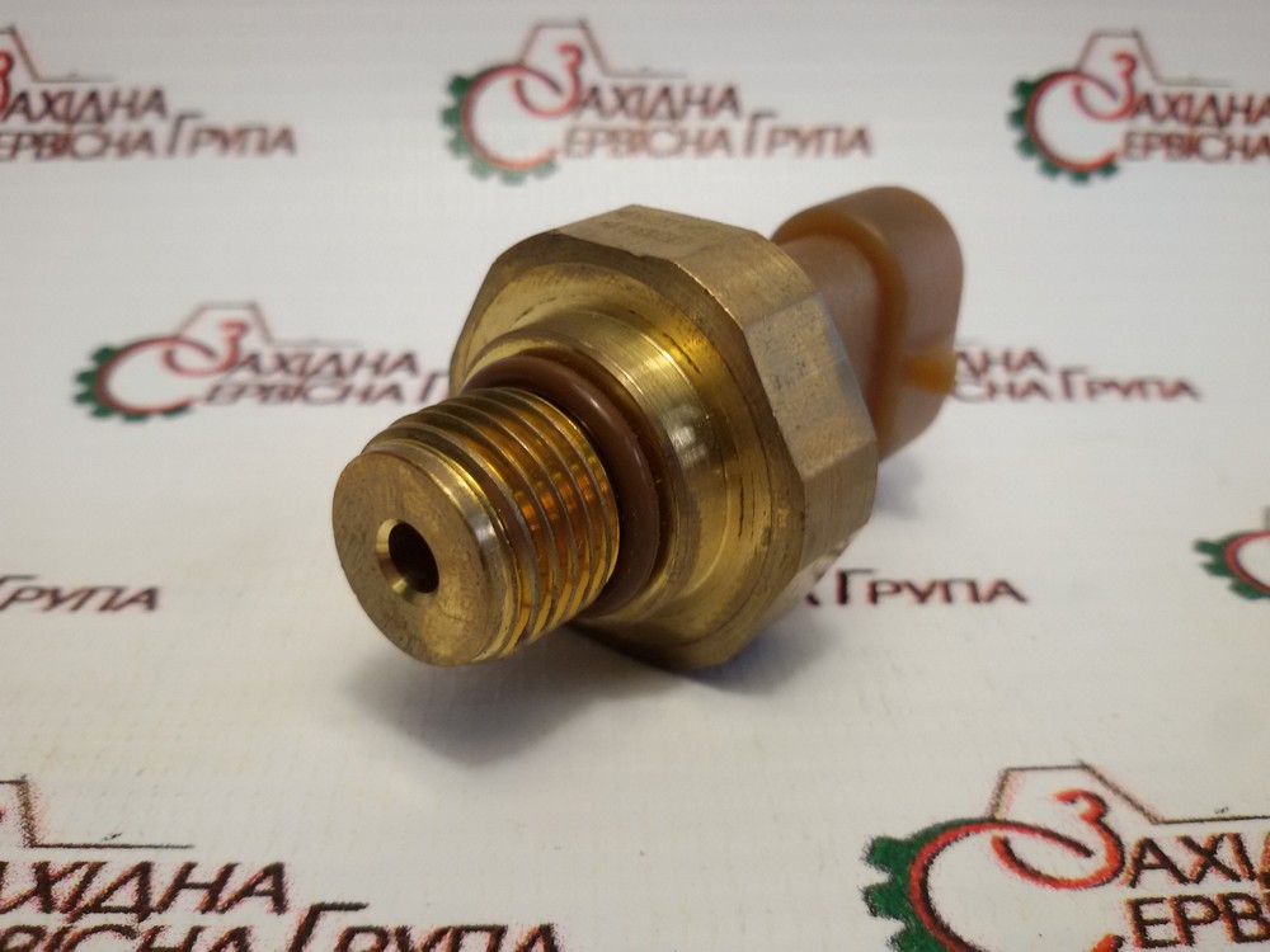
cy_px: 476
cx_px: 635
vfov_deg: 45.4
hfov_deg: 58.4
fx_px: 1137
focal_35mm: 31
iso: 64
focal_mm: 2.93
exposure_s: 1/100
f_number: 2.4
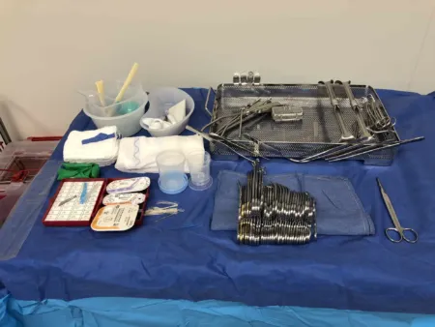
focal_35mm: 28
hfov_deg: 63.4
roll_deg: +3.1
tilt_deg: -39.5
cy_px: 164
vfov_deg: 49.8
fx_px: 352
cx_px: 218
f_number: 1.8
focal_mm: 4
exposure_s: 1/120
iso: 40
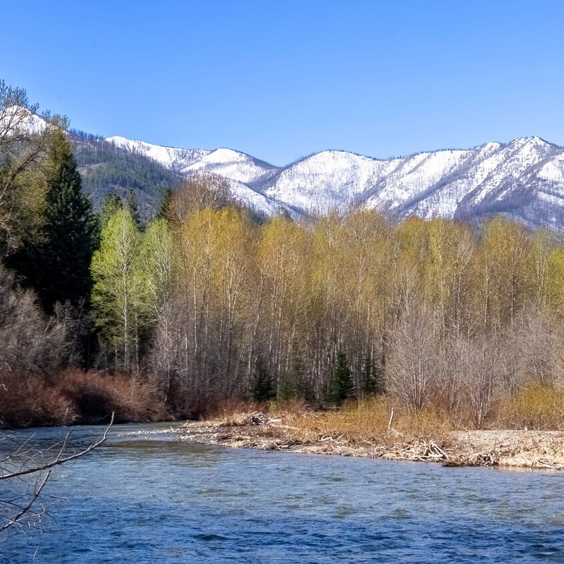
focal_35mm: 68
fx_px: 1257
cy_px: 354
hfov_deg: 25.3
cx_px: 234
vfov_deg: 25.2
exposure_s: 1/5000
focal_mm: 40.1
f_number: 14
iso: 125
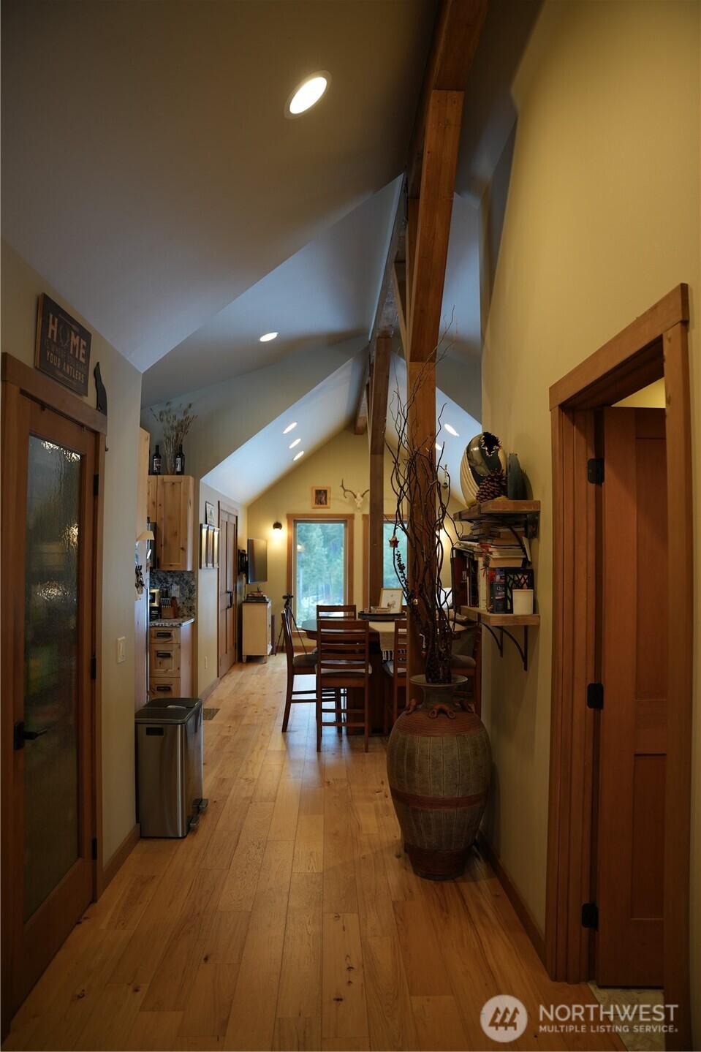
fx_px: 701
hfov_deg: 53.1
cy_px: 526
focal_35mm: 24
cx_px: 350
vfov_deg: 73.7
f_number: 2.8
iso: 200
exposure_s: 1/30
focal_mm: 24
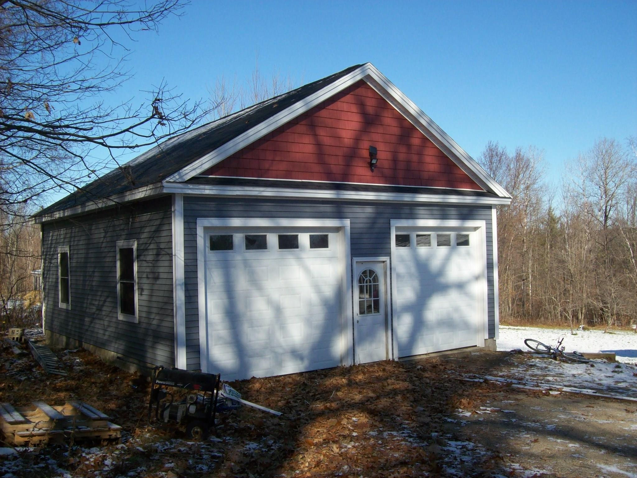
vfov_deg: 39.7
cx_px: 318
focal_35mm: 36
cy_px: 239
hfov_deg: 51.4
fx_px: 662
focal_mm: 6
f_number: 4.8
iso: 80
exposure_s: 1/479
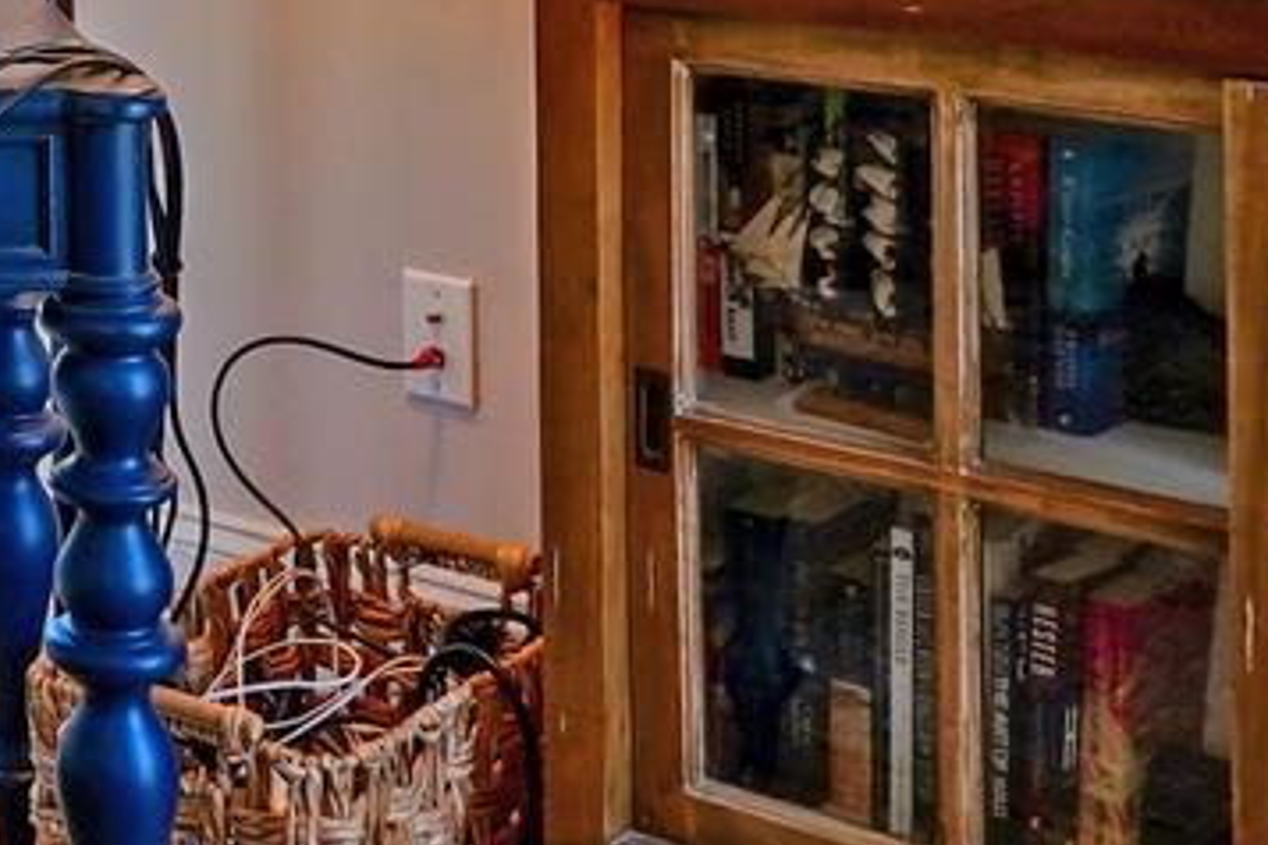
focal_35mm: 86
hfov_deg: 21.4
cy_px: -451
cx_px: -384
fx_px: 3029
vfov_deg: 14.7
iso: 200
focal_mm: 10
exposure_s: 1/30
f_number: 2.8
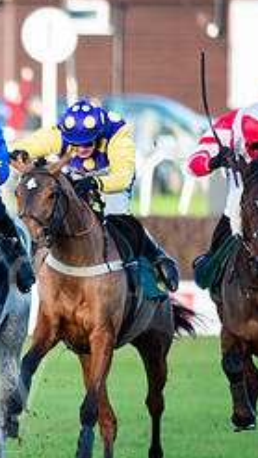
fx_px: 14371
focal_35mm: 1182
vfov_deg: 1.8
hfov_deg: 1.0
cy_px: 344
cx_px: -280
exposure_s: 1/2500
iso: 800
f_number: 4.5
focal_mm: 400
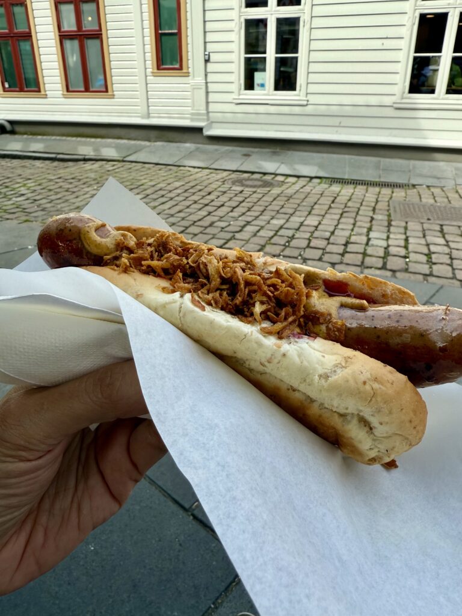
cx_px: 231
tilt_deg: -22.7
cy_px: 308
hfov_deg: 56.8
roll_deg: +0.2
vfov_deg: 71.6
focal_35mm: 24
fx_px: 427
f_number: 2.2
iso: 40
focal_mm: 2.22
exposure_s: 1/745
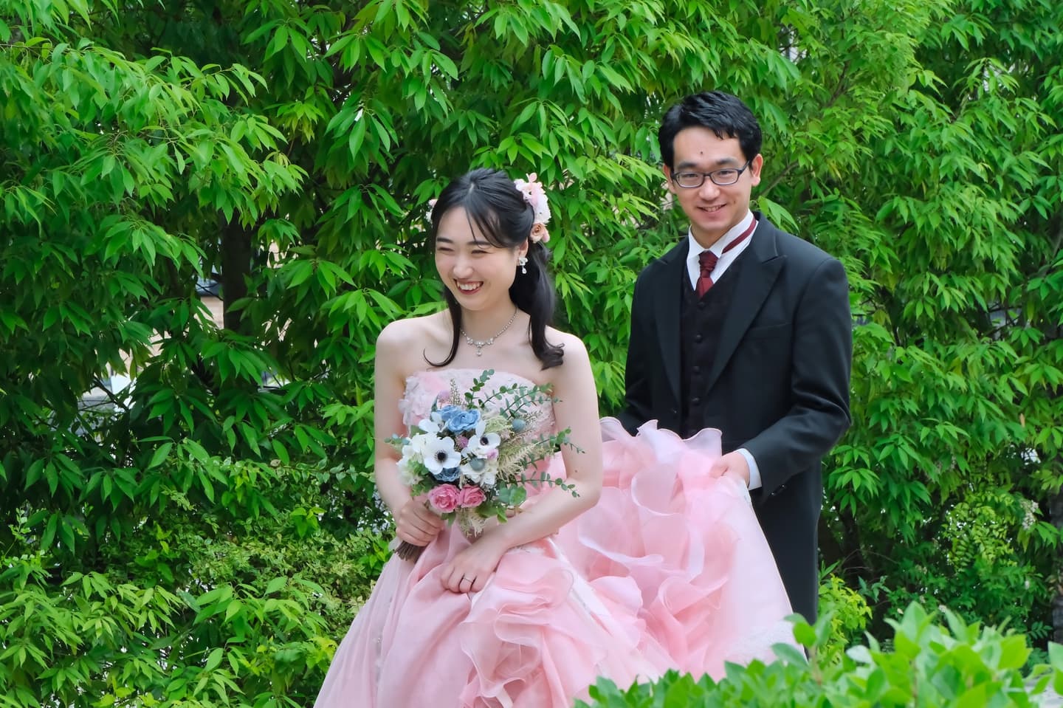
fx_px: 3099
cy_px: 354
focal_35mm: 105
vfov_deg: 13.0
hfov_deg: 19.5
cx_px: 532
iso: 1600
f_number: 9
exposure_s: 1/500
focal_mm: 70
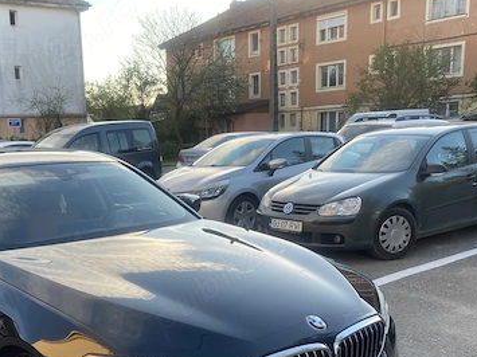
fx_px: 606
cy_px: 282
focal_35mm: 44
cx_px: 144
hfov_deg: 42.1
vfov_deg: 32.0
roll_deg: +2.5
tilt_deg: -13.4
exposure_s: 1/217
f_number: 1.8
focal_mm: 4.25
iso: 32
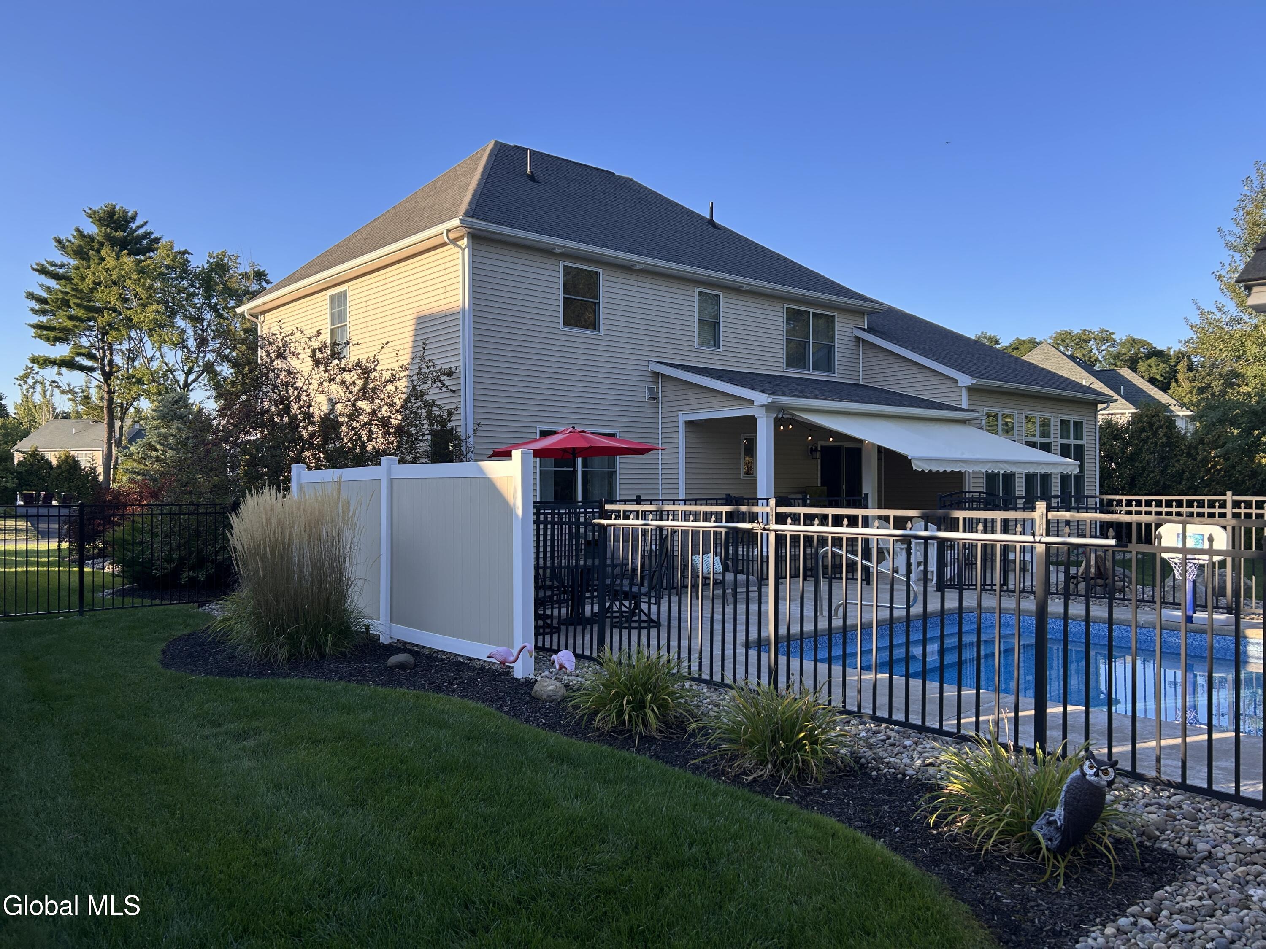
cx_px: 633
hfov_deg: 67.3
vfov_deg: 53.1
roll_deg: +0.3
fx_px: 951
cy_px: 474
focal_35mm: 26
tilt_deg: +0.4
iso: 50
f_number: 1.5
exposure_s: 1/1100
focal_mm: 5.7
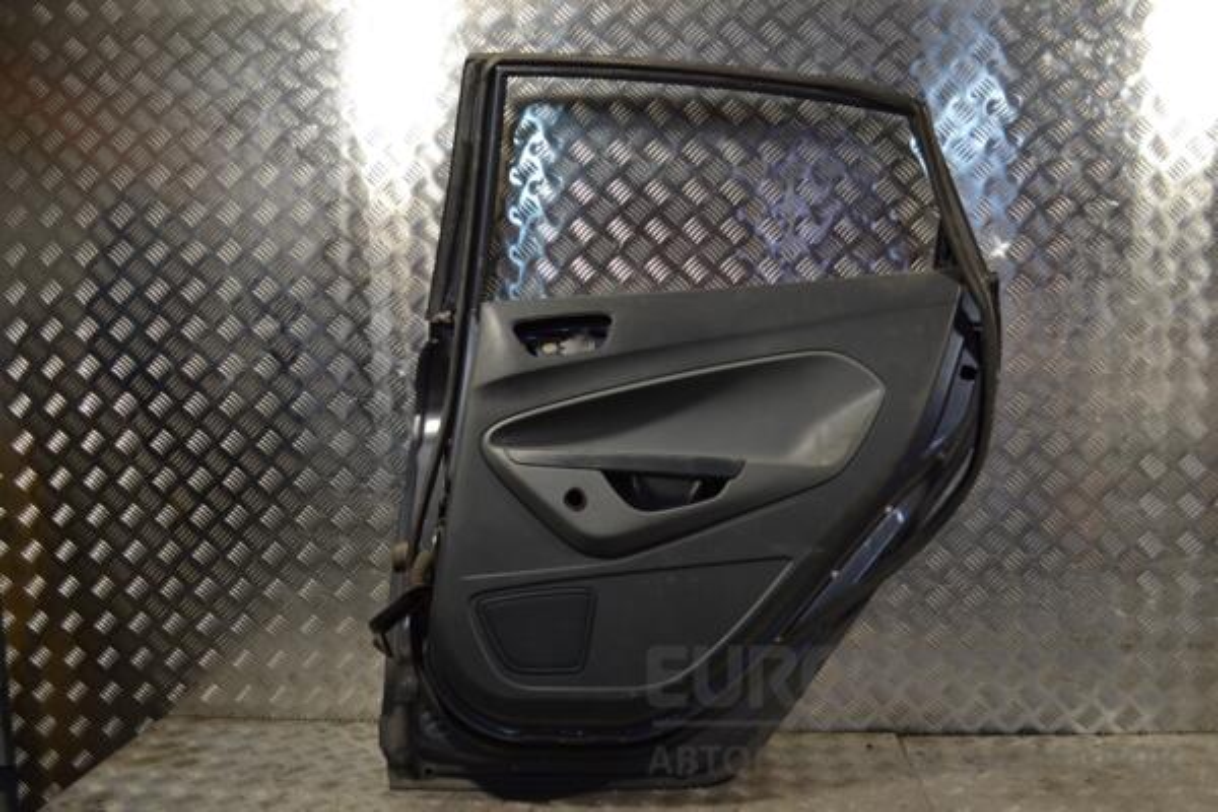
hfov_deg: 57.2
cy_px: 406
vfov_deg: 40.0
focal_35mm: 33
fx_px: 1116
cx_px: 609
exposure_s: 1/60
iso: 100
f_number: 4
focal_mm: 22
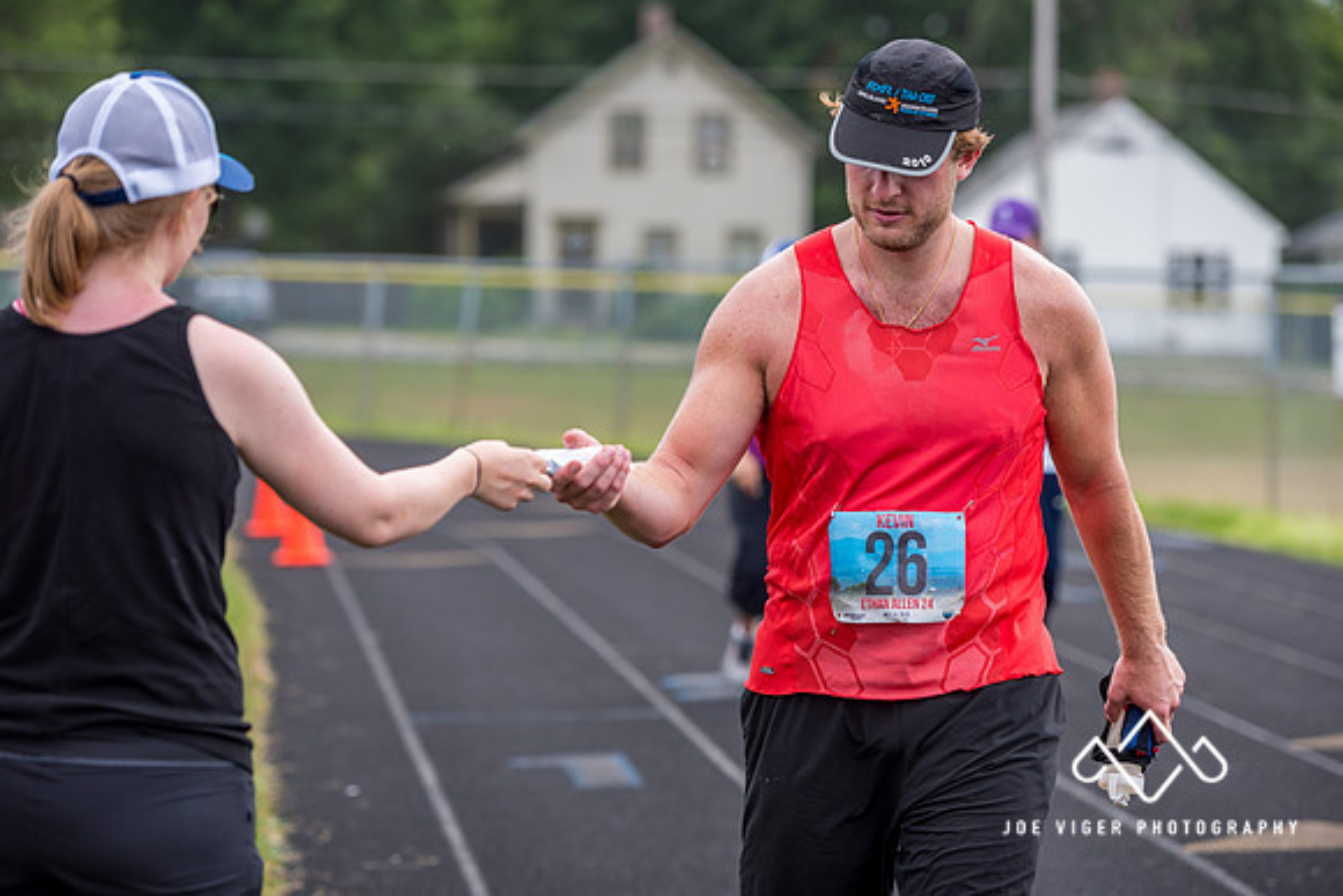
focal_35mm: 135
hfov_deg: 15.2
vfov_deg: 10.2
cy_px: 448
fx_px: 5037
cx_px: 672
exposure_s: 1/800
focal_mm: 135
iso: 100
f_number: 3.5
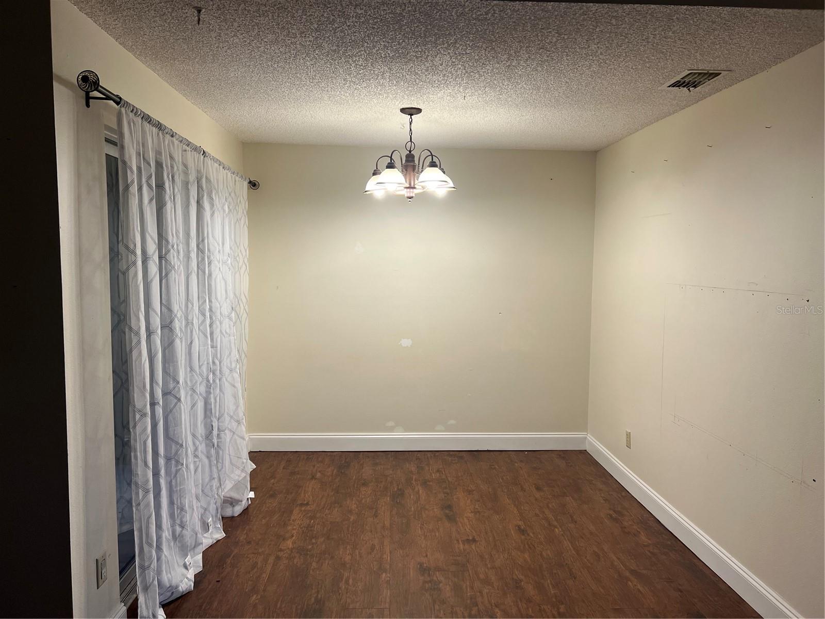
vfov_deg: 53.1
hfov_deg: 67.3
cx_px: 412
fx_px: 620
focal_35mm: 26
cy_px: 310
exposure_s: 1/120
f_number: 1.5
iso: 125
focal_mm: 5.7
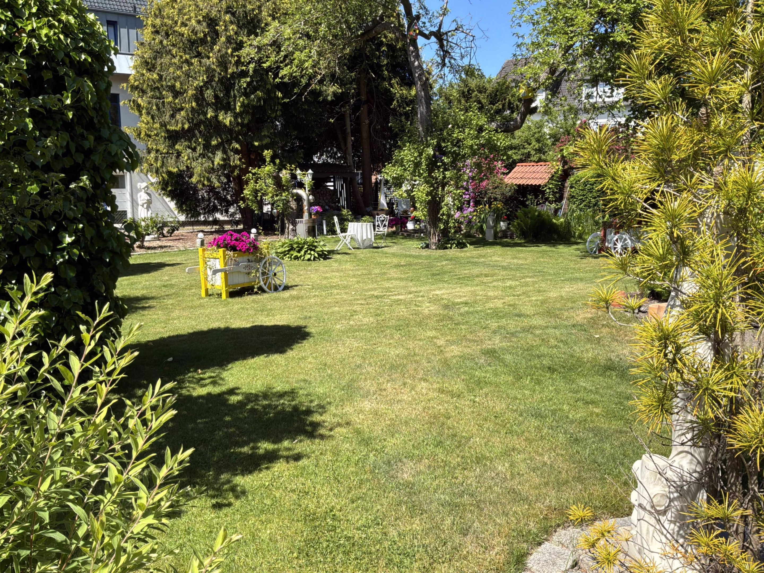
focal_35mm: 28
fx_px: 618
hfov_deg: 63.4
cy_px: 286
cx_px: 382
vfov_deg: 49.7
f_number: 1.8
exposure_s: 1/1015
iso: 25
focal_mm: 3
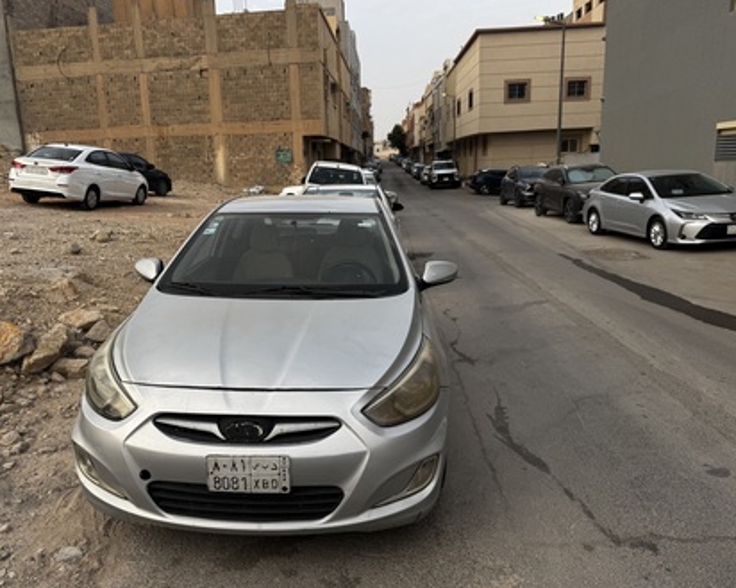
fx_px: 566
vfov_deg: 54.9
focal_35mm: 26
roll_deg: +2.1
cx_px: 331
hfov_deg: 65.9
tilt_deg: -13.0
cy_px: 294
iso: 80
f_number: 1.78
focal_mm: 6.76
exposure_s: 1/522
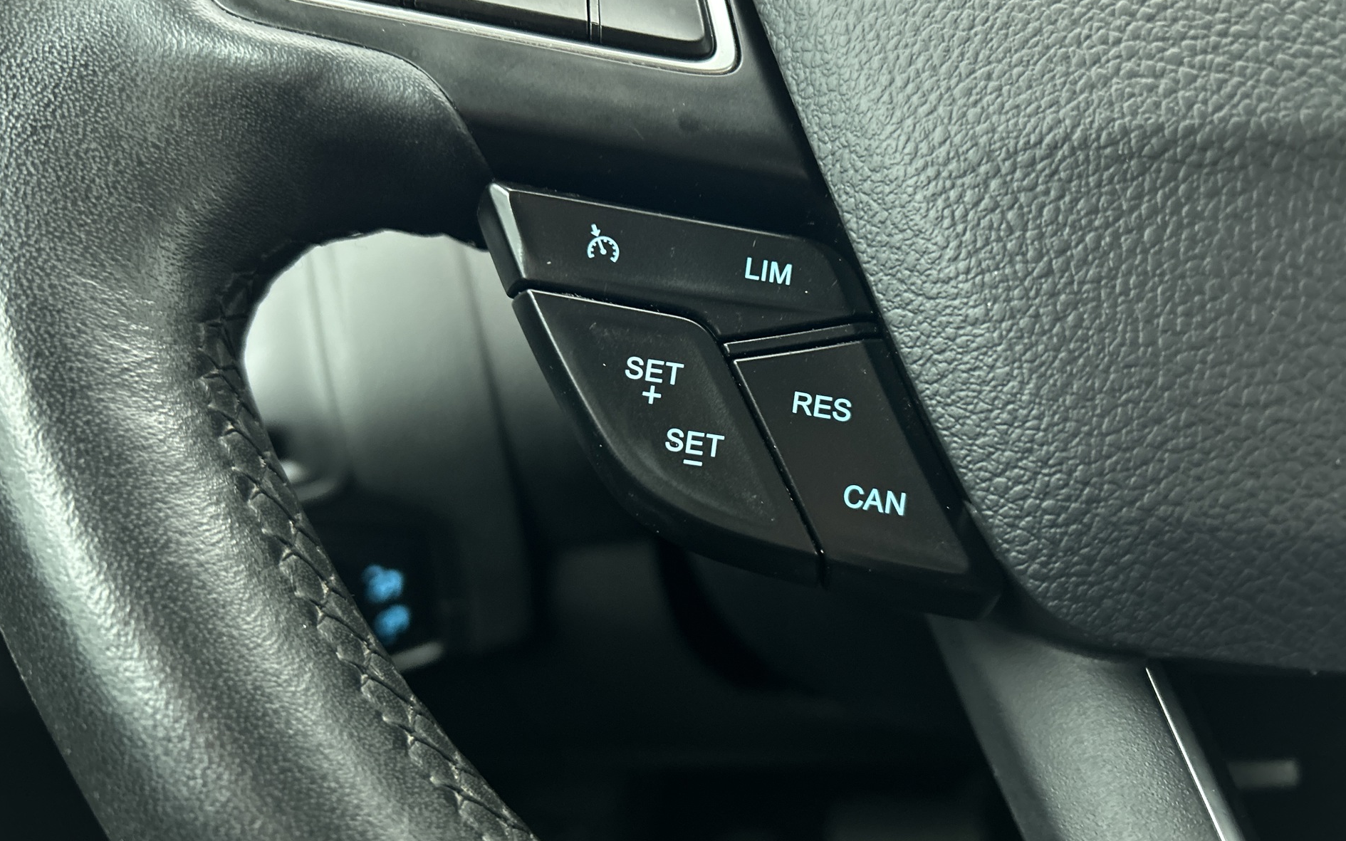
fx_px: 1027
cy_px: 380
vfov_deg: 44.5
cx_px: 677
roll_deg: +2.1
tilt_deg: -17.1
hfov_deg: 66.5
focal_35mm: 28
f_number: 1.5
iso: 640
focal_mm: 5.7
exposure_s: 1/27
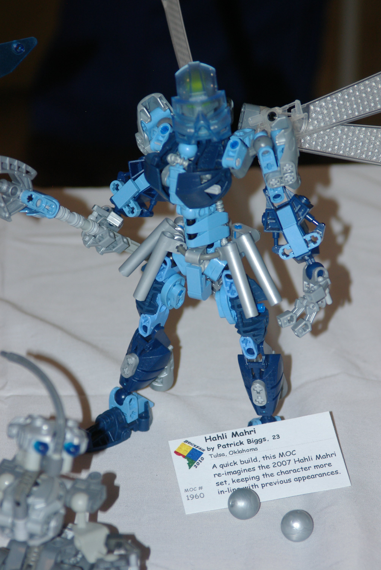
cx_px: 190
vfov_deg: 12.7
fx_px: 2569
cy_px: 285
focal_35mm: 162
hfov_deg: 8.5
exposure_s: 1/125
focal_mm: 108
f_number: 5.6
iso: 400
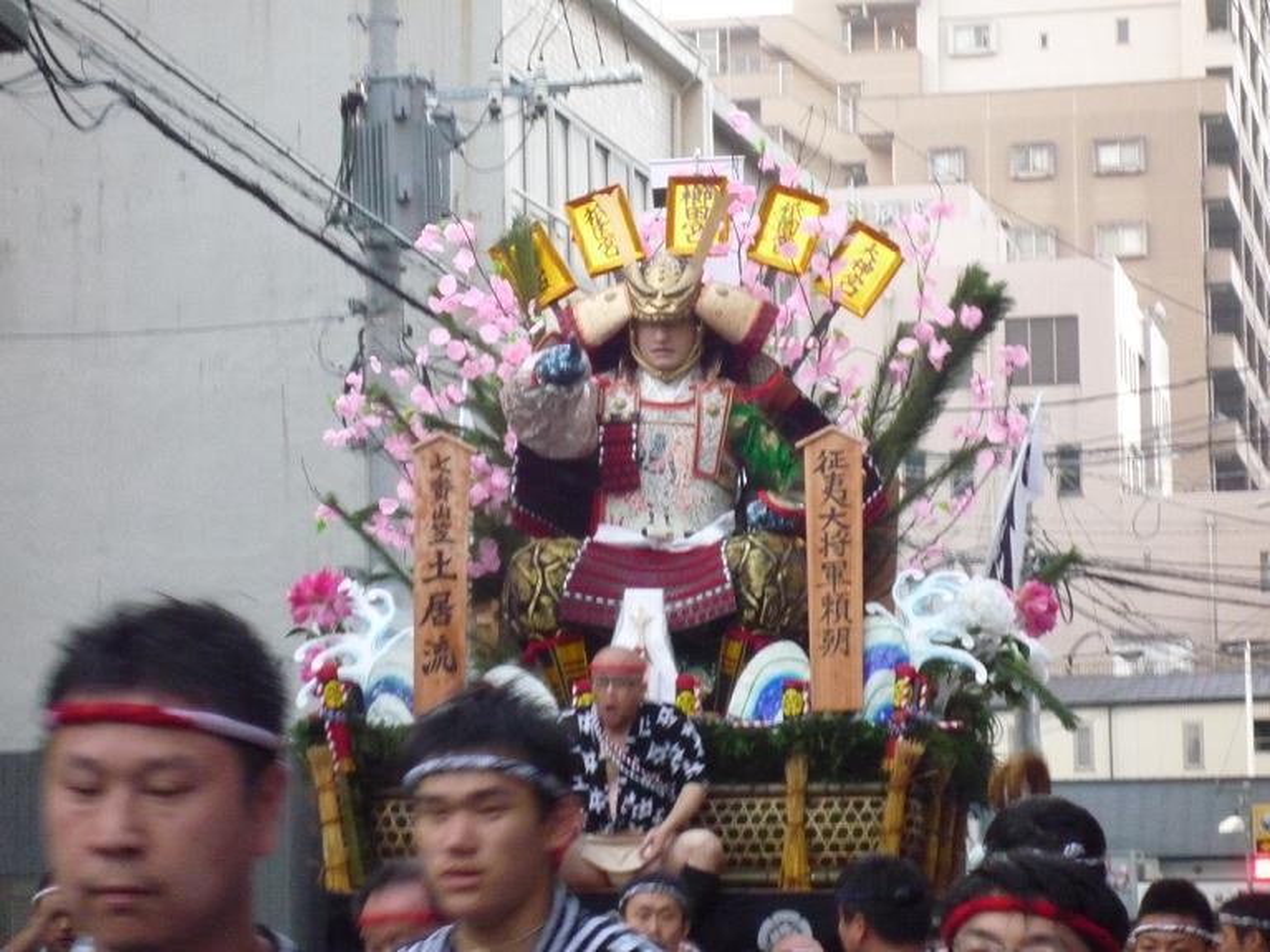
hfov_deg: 15.8
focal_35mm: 125
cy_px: 476
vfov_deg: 11.9
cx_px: 635
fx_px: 4585
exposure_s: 1/50
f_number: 5.9
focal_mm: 22
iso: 800
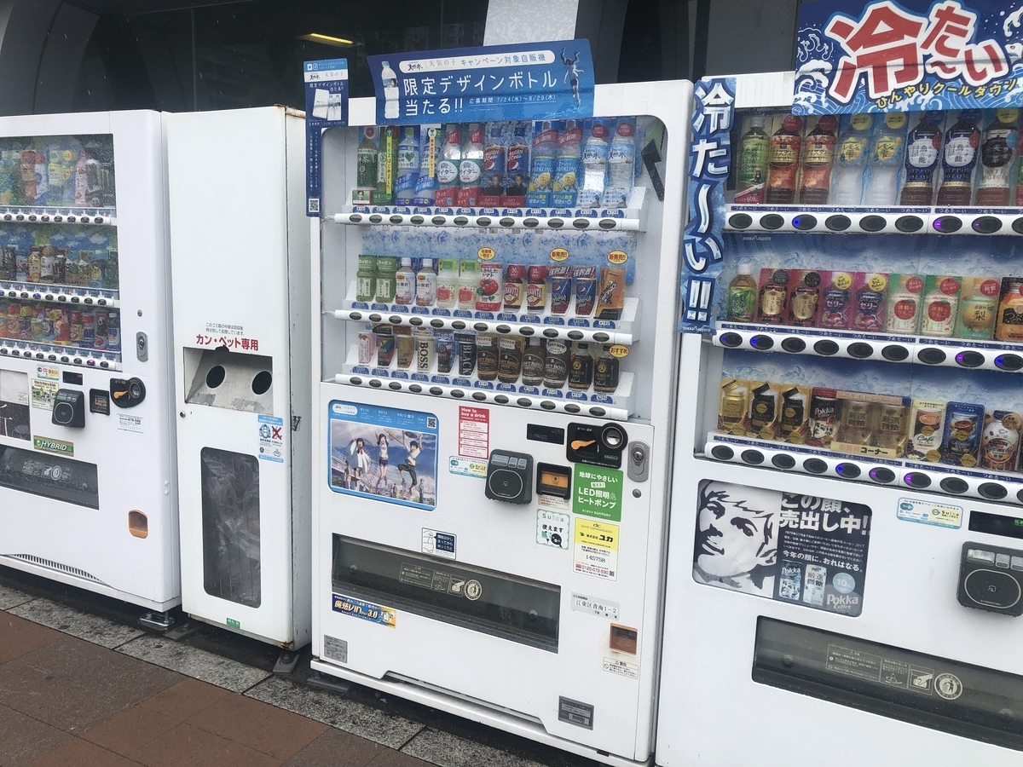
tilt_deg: -8.5
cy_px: 384
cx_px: 512
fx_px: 827
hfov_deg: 63.4
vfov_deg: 49.7
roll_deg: -1.1
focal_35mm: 28
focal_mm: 3.99
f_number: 1.8
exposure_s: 1/941
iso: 20
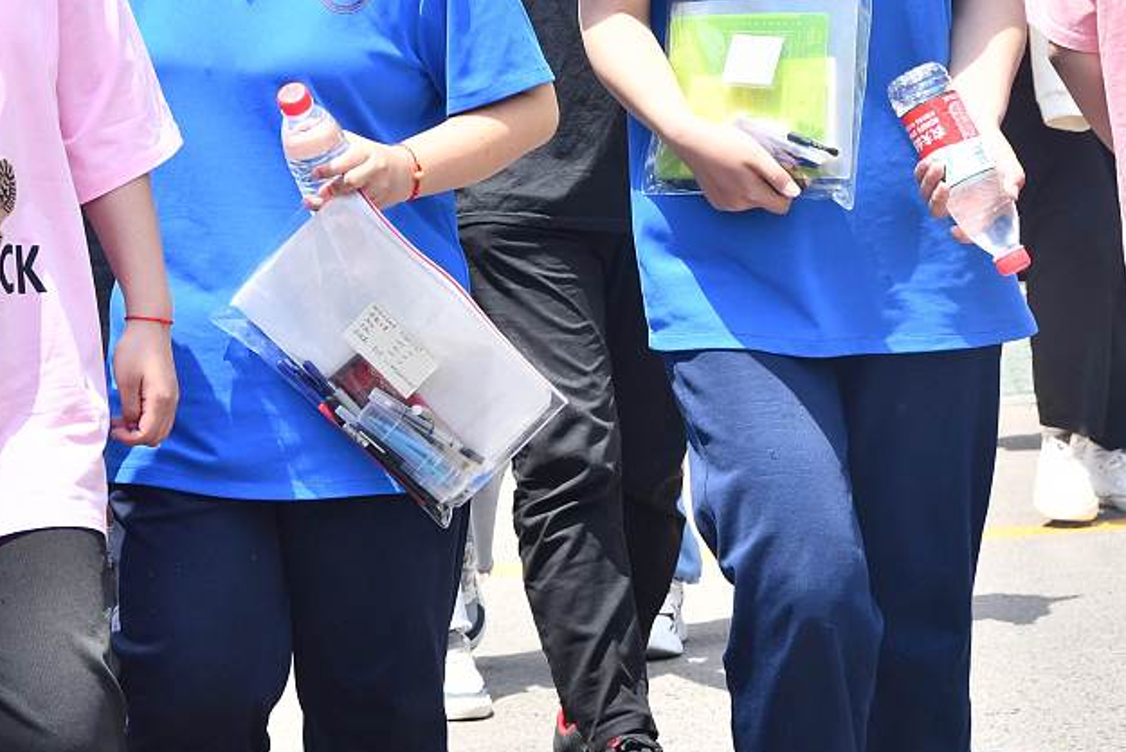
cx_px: 160
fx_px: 6726
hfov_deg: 9.5
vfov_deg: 6.4
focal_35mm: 215
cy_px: 43
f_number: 7.1
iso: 640
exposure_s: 1/800
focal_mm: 75
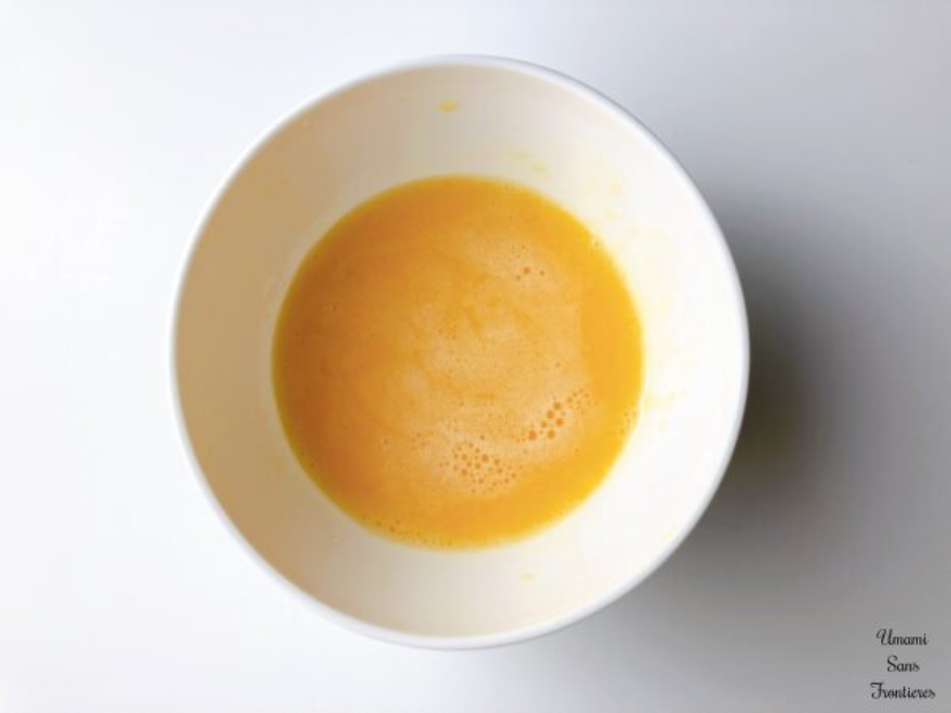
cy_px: 356
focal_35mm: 28
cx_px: 476
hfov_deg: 63.4
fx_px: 769
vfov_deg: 49.7
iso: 20
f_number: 1.8
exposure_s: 1/113
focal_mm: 3.99
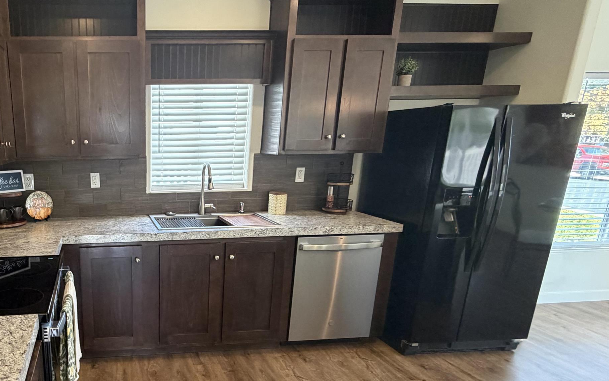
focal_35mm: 25
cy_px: 249
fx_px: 415
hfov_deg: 66.2
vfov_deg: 48.6
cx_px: 126
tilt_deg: -16.9
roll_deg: +0.9
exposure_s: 1/60
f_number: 2.2
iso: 400
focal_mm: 2.22
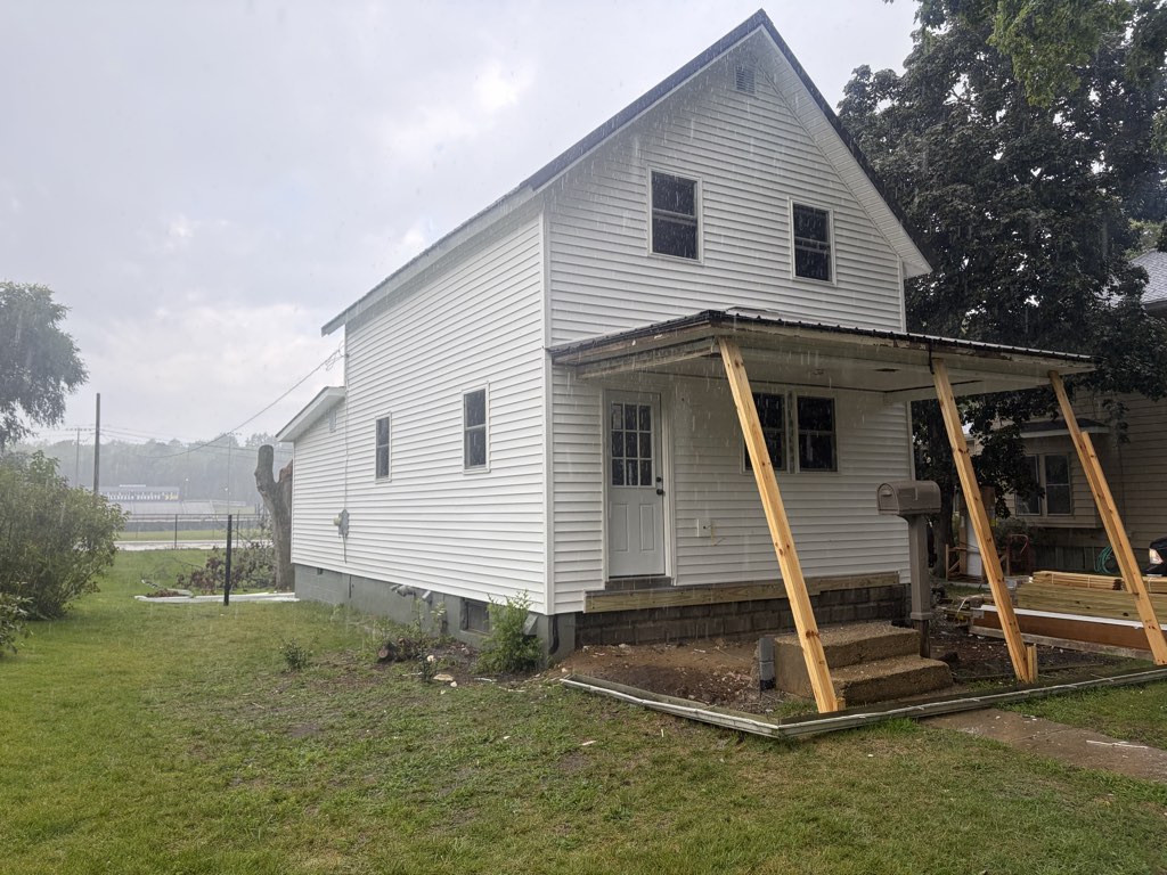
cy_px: 438
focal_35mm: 26
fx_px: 877
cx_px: 584
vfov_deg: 53.1
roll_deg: +2.3
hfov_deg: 67.3
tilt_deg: +6.2
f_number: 1.6
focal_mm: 5.96
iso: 50
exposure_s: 1/369
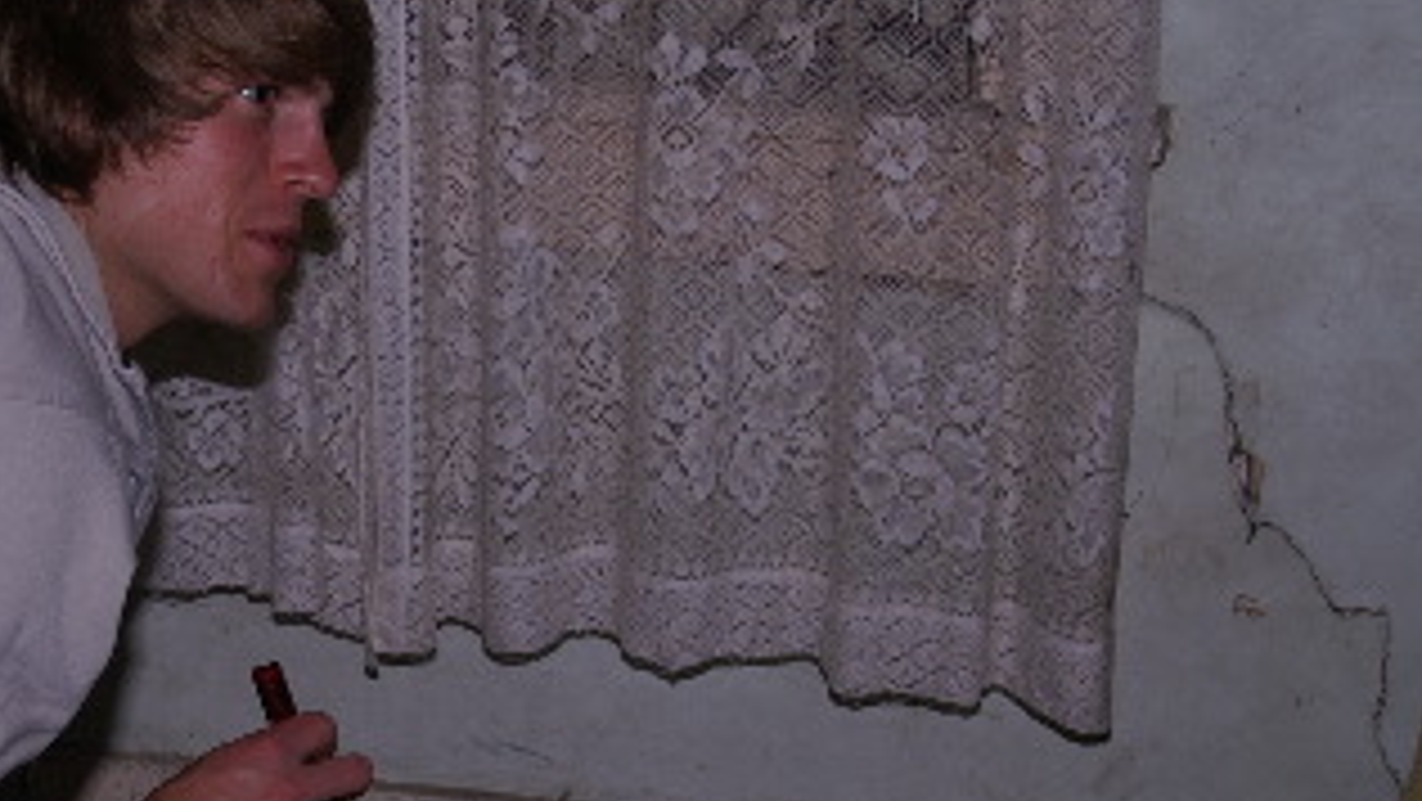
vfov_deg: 13.5
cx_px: 279
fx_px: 3357
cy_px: 637
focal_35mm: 89
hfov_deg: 23.6
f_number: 14
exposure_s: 1/160
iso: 100
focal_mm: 28
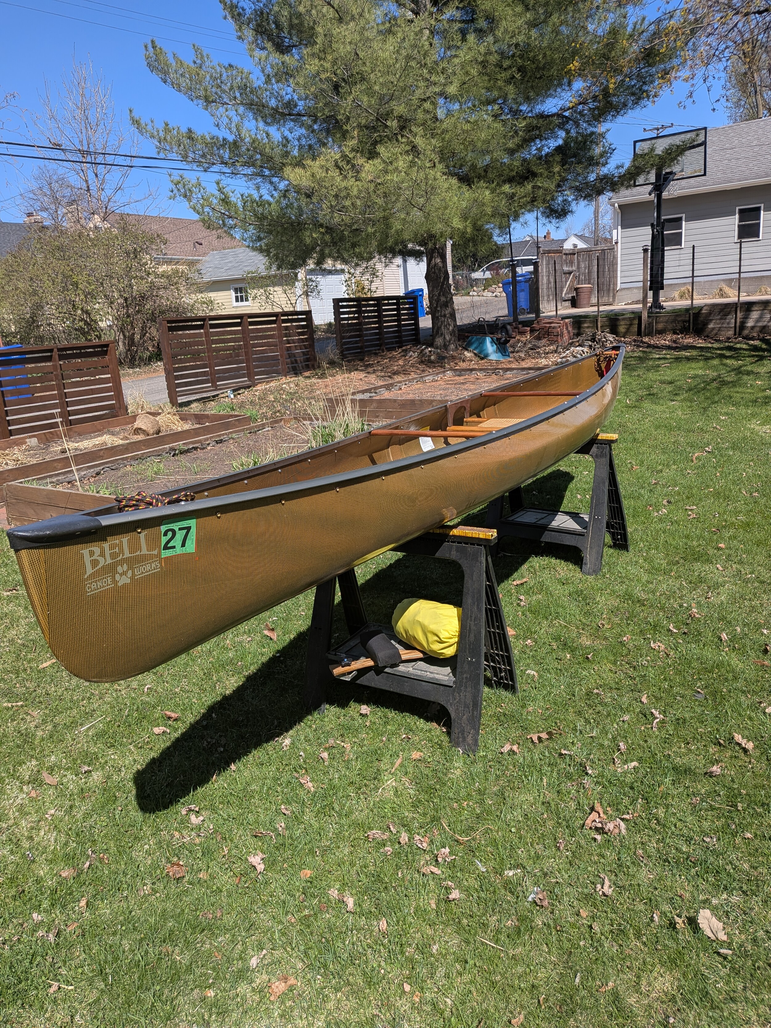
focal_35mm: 24
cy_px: 514
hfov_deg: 56.8
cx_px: 386
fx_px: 713
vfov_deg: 71.6
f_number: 1.7
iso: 26
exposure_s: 1/1560
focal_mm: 4.53
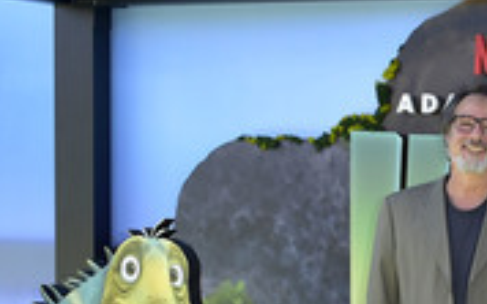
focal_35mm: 90
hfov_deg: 22.1
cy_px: 397
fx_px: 1194
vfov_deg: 13.9
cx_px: 495
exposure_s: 1/250
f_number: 7.1
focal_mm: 35
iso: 125
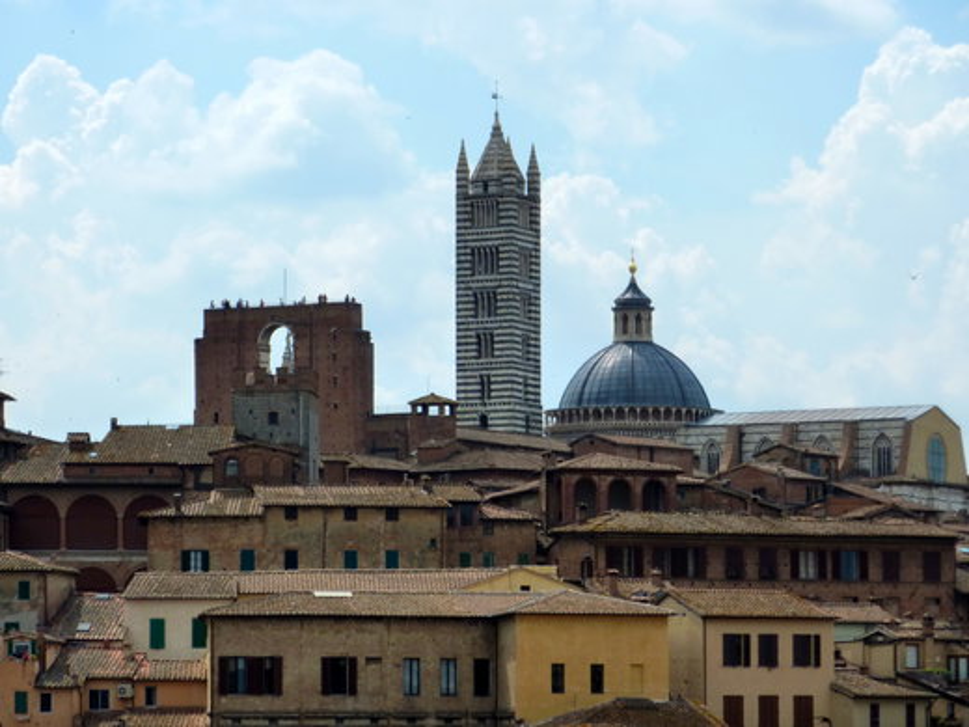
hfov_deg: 12.5
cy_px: 364
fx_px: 4423
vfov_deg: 9.4
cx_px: 484
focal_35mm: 158
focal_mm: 25.9
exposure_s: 1/800
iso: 125
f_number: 5.6
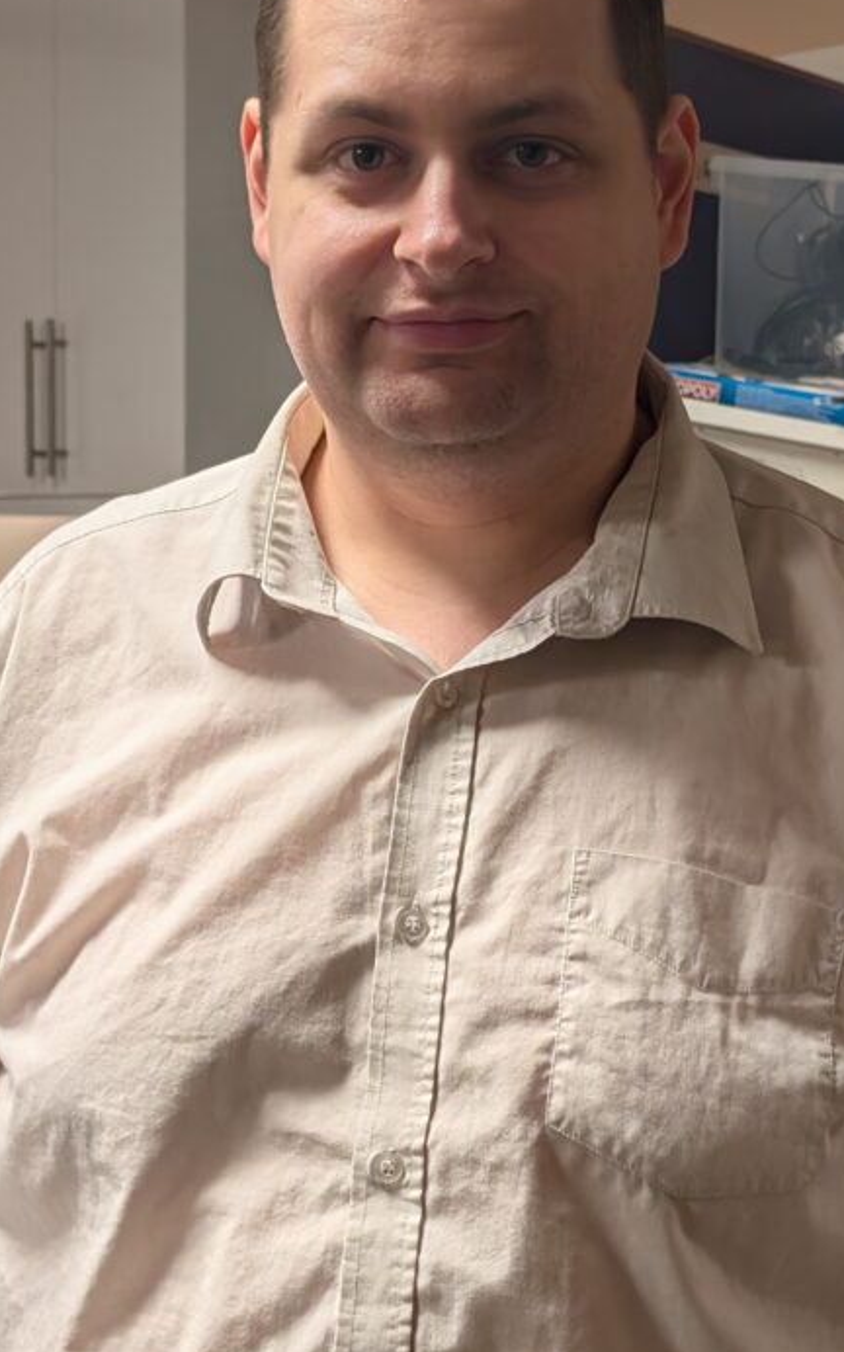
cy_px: 658
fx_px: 2836
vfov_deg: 26.8
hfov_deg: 16.9
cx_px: 464
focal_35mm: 77
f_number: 1.68
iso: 124
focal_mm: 6.9
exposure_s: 1/33.3
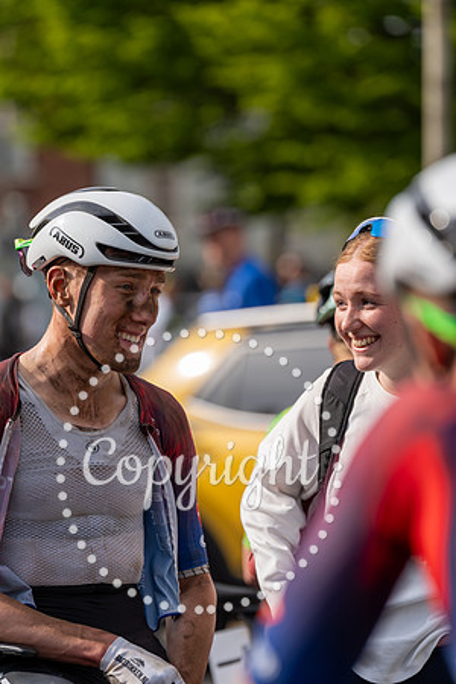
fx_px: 3800
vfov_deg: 10.3
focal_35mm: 200
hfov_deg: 6.9
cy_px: 342
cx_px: 228
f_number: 4
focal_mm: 200
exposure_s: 1/1000
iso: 125
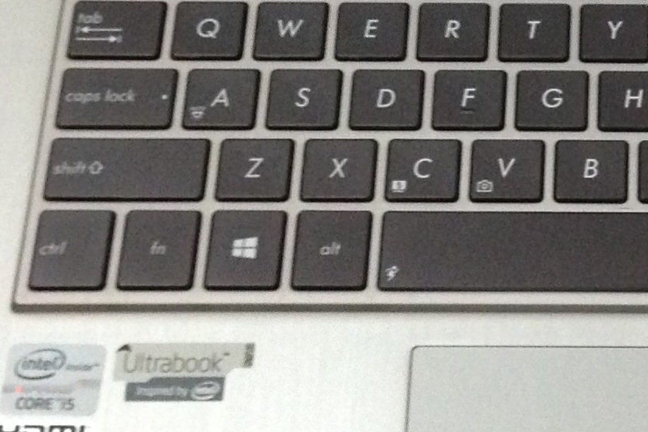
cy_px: -192
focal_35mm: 135
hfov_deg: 14.8
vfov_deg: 9.9
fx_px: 2429
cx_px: 704
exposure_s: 1/20
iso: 250
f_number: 2.4
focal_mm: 4.13
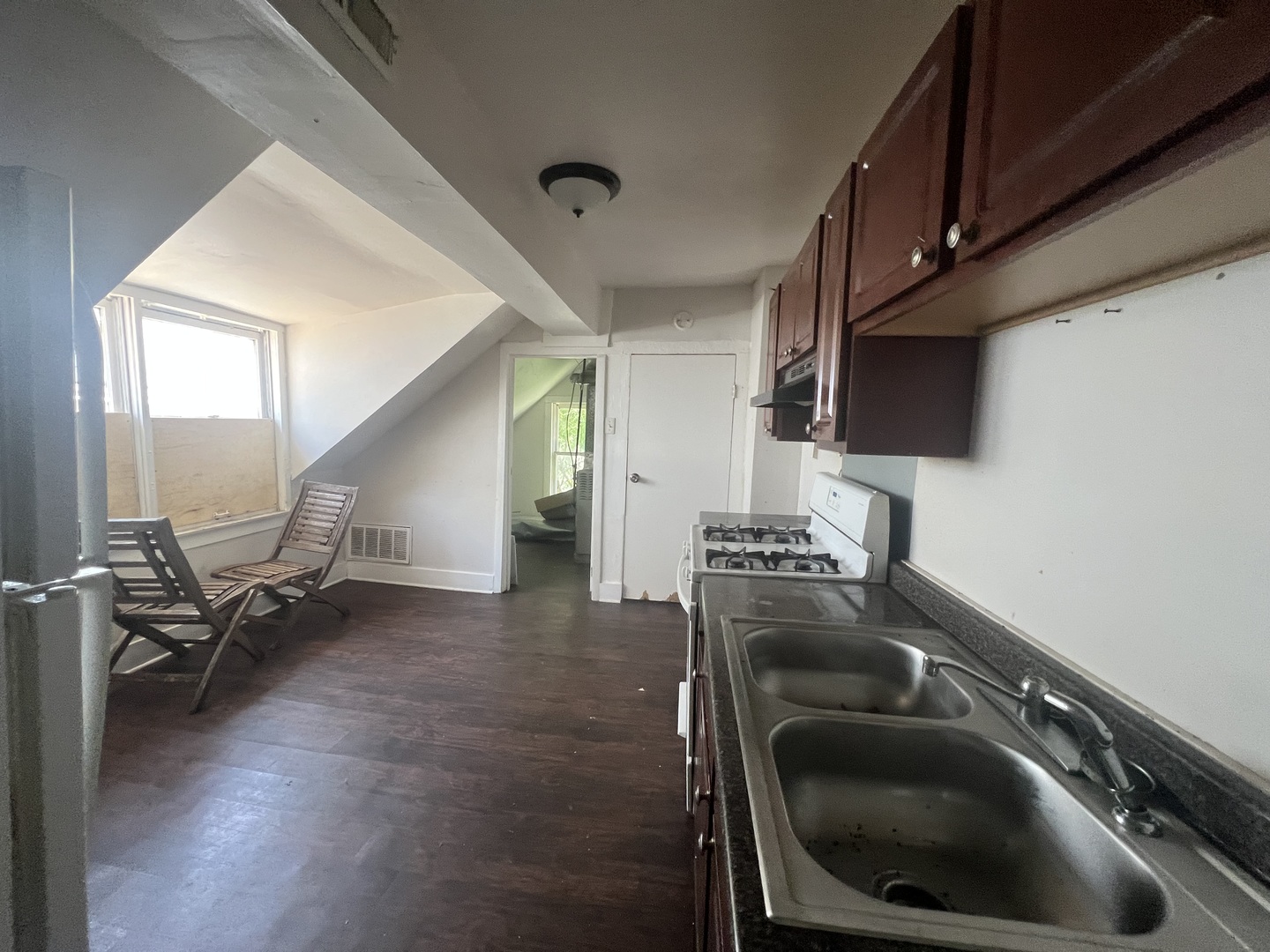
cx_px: 635
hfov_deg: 106.2
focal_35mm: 13
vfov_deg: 89.9
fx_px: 477
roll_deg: -0.1
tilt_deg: -6.0
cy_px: 476
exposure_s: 1/71
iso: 250
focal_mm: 1.57
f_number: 1.8
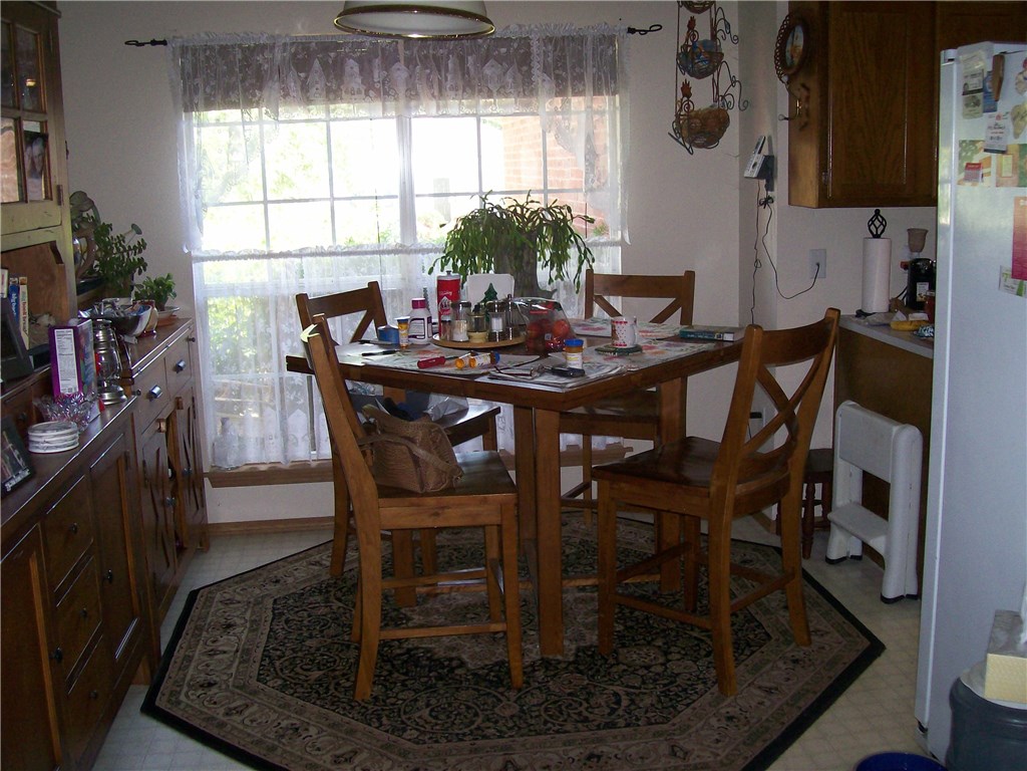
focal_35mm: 36
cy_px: 386
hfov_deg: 51.4
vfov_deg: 39.7
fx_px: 1068
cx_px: 514
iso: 140
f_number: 2.7
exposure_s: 1/64
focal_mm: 6
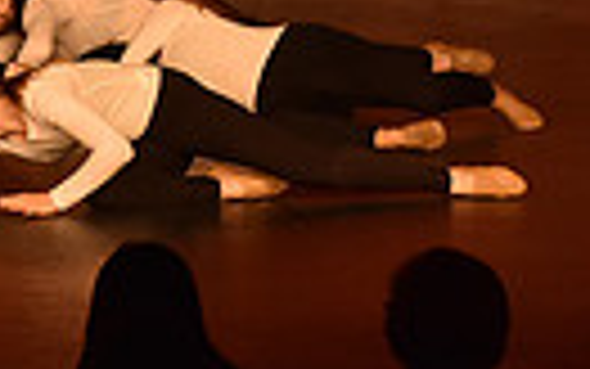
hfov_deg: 5.0
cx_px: -545
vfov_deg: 3.2
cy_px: -11
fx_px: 6692
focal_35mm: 416
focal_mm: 92
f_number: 5
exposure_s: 1/250
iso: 2000
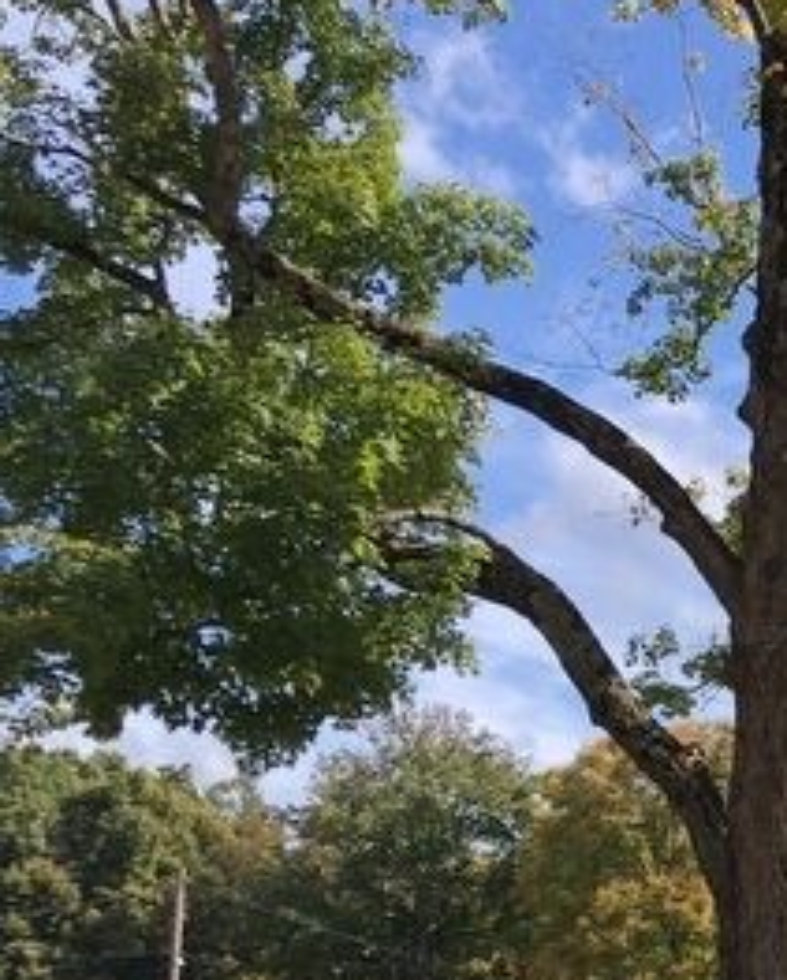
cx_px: 1190
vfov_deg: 22.5
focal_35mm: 83
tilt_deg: +6.2
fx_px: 2412
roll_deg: -0.7
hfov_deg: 16.8
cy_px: 842
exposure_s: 1/883
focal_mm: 4
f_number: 1.8
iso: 20
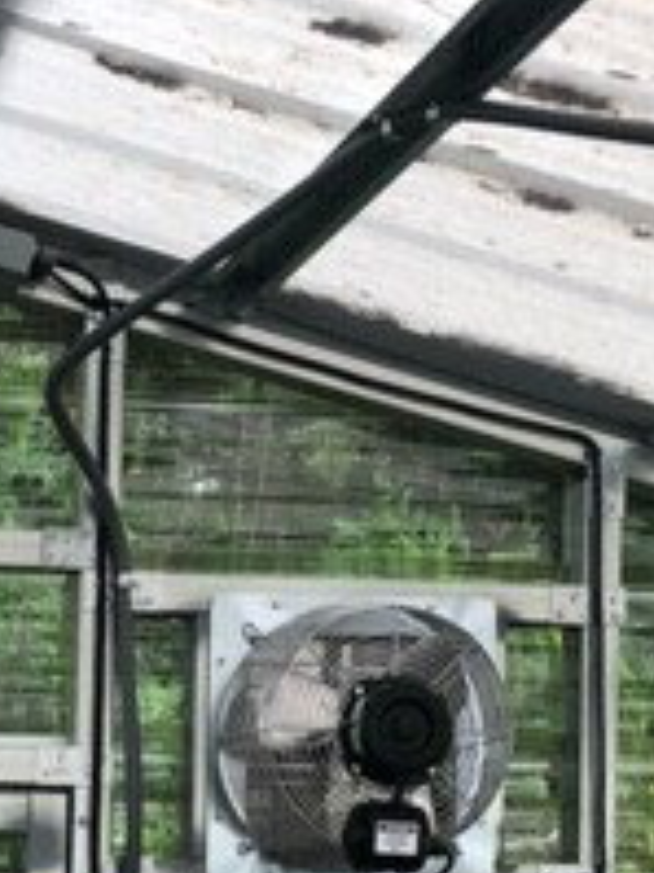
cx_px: -281
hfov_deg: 15.3
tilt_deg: +3.1
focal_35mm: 90
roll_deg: -0.2
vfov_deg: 20.5
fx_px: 2270
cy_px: 1009
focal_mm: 3.99
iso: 20
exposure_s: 1/204
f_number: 1.8
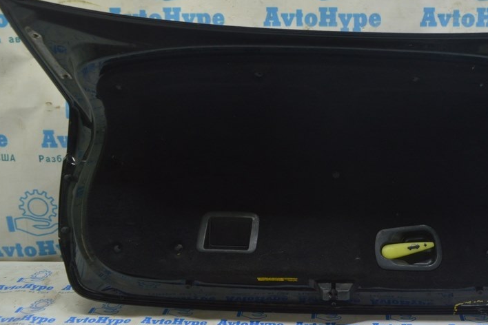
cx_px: 332
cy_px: 120
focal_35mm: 39
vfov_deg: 34.0
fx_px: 529
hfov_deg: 48.6
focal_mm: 18
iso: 400
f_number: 5.6
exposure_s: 1/20
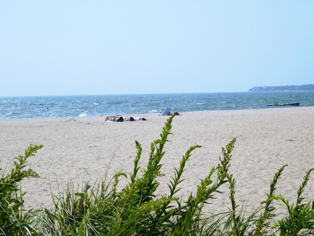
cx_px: 157
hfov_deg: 21.5
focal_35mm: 91
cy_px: 118
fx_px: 825
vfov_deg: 16.2
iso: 125
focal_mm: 16.1
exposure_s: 1/400
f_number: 9
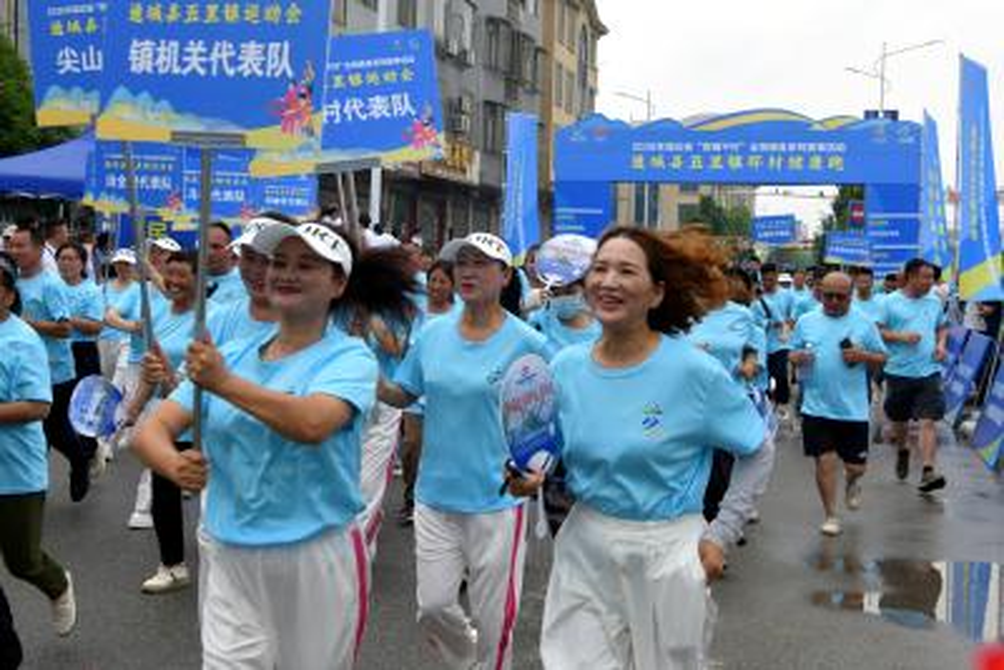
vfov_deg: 31.9
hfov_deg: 46.4
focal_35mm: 42
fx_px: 1172
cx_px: 502
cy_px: 335
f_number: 8
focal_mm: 42
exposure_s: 1/250
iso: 200
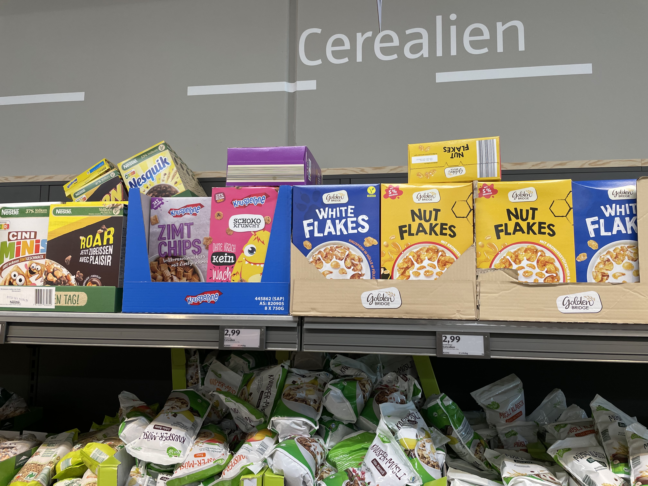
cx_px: 324
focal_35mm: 26
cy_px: 243
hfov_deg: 67.3
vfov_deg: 53.1
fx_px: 487
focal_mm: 4.2
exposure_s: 1/100
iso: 80
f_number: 1.6
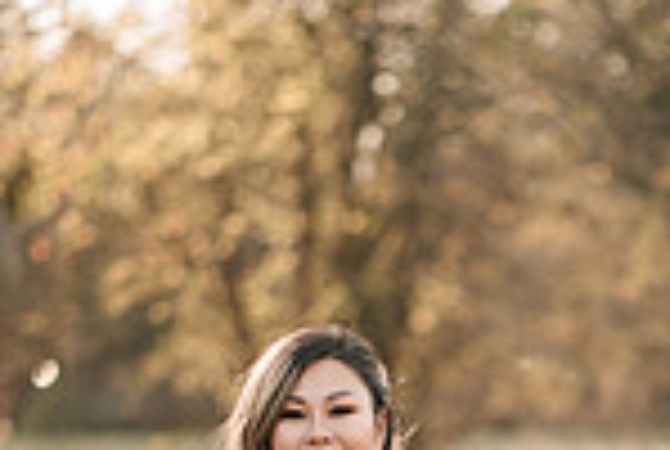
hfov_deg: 8.0
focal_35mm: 256
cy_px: 634
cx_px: 531
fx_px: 4774
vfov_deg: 5.4
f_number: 1.8
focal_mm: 85
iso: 80
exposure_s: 1/400
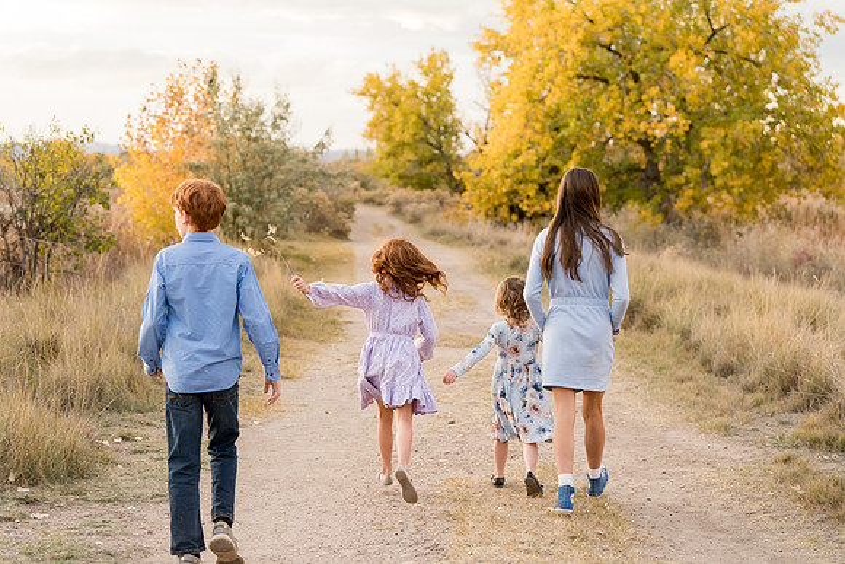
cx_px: 422
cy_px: 282
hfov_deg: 28.8
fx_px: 1643
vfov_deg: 19.5
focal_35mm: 70
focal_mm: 70
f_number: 3.5
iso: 640
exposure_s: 1/250
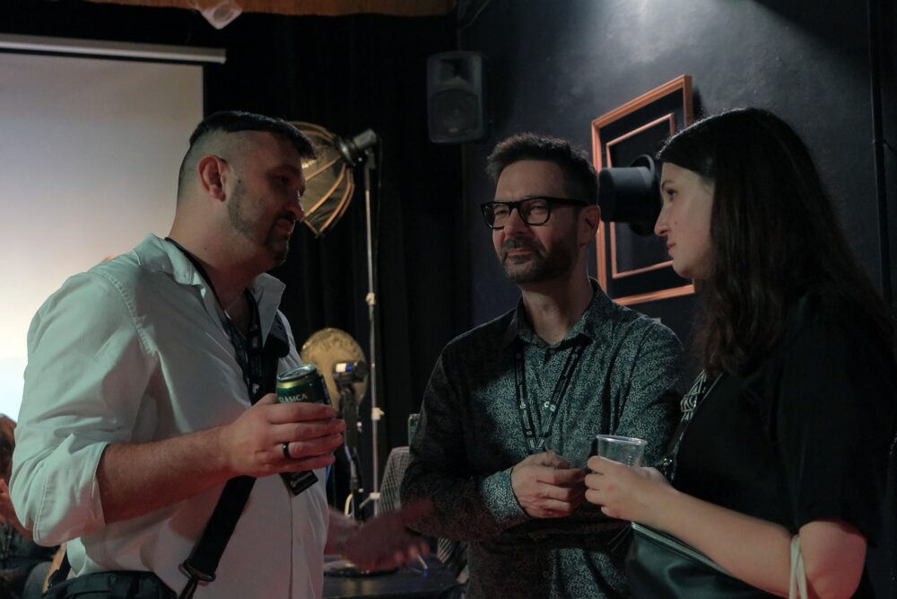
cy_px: 300
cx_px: 448
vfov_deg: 27.5
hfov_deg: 40.3
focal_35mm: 49
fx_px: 1221
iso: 6400
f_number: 4
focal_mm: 32.5
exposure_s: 1/60
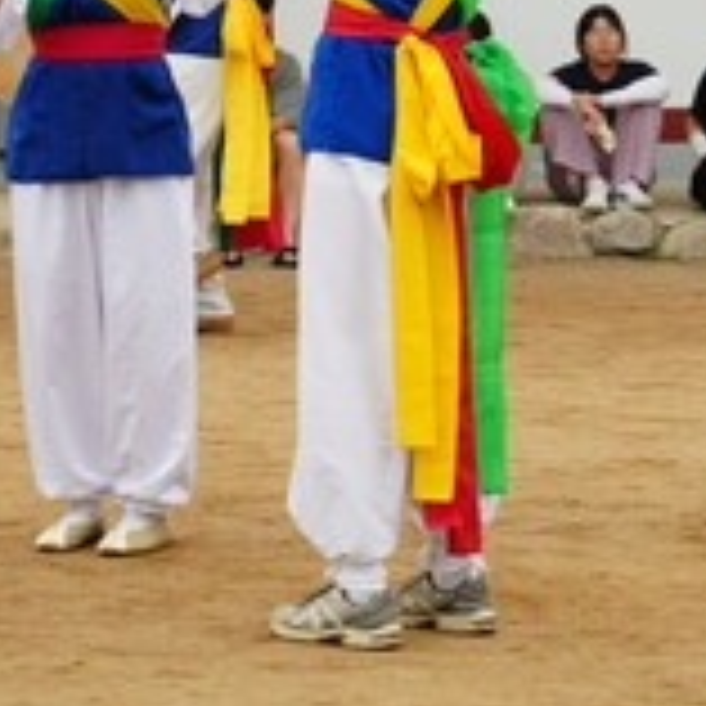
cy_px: -153
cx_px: 36
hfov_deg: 8.5
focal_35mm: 205
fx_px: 4730
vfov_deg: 8.4
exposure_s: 1/100
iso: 100
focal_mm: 42
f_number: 5
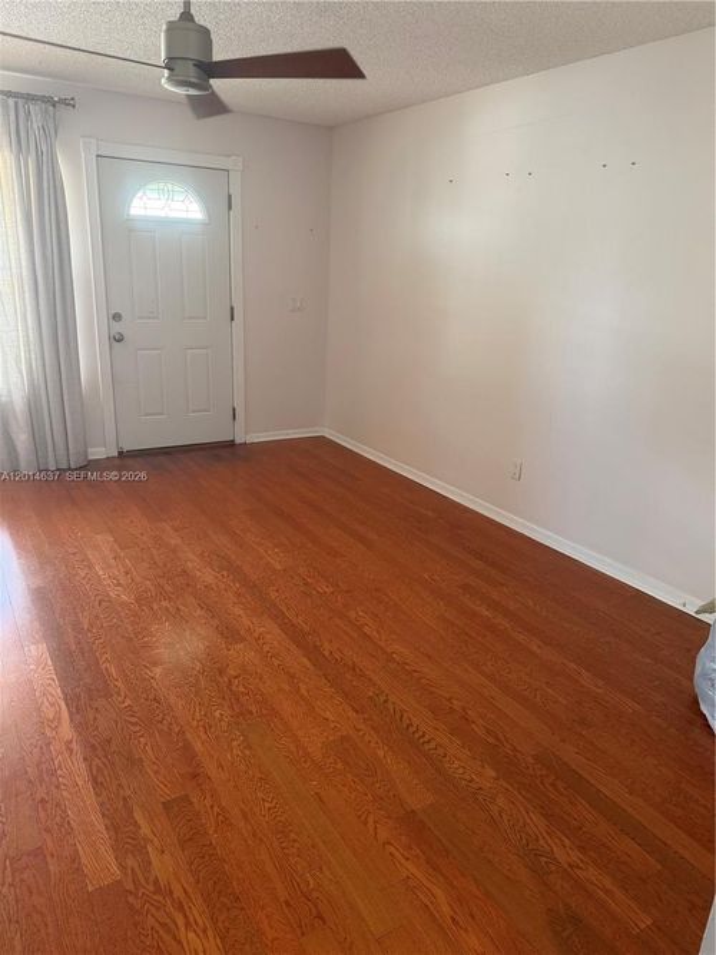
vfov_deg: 71.6
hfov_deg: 56.8
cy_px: 478
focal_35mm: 24
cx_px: 358
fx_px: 662
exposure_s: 1/60
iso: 250
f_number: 1.78
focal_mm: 6.76
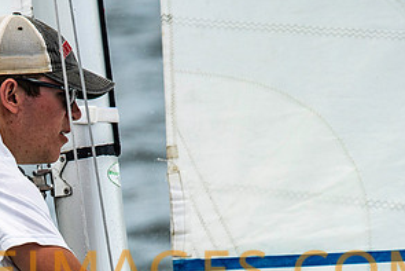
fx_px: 9949
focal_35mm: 884
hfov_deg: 2.3
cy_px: 261
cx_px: 38
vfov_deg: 1.6
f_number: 5.6
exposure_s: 1/2000
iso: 320
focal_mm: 300
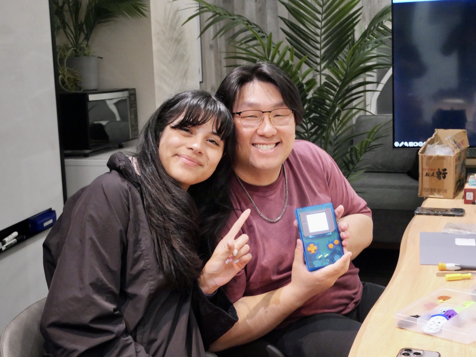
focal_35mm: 50
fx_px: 688
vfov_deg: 29.1
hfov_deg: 38.2
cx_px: 238
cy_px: 178
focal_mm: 25
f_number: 5.2
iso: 3200
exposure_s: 1/15
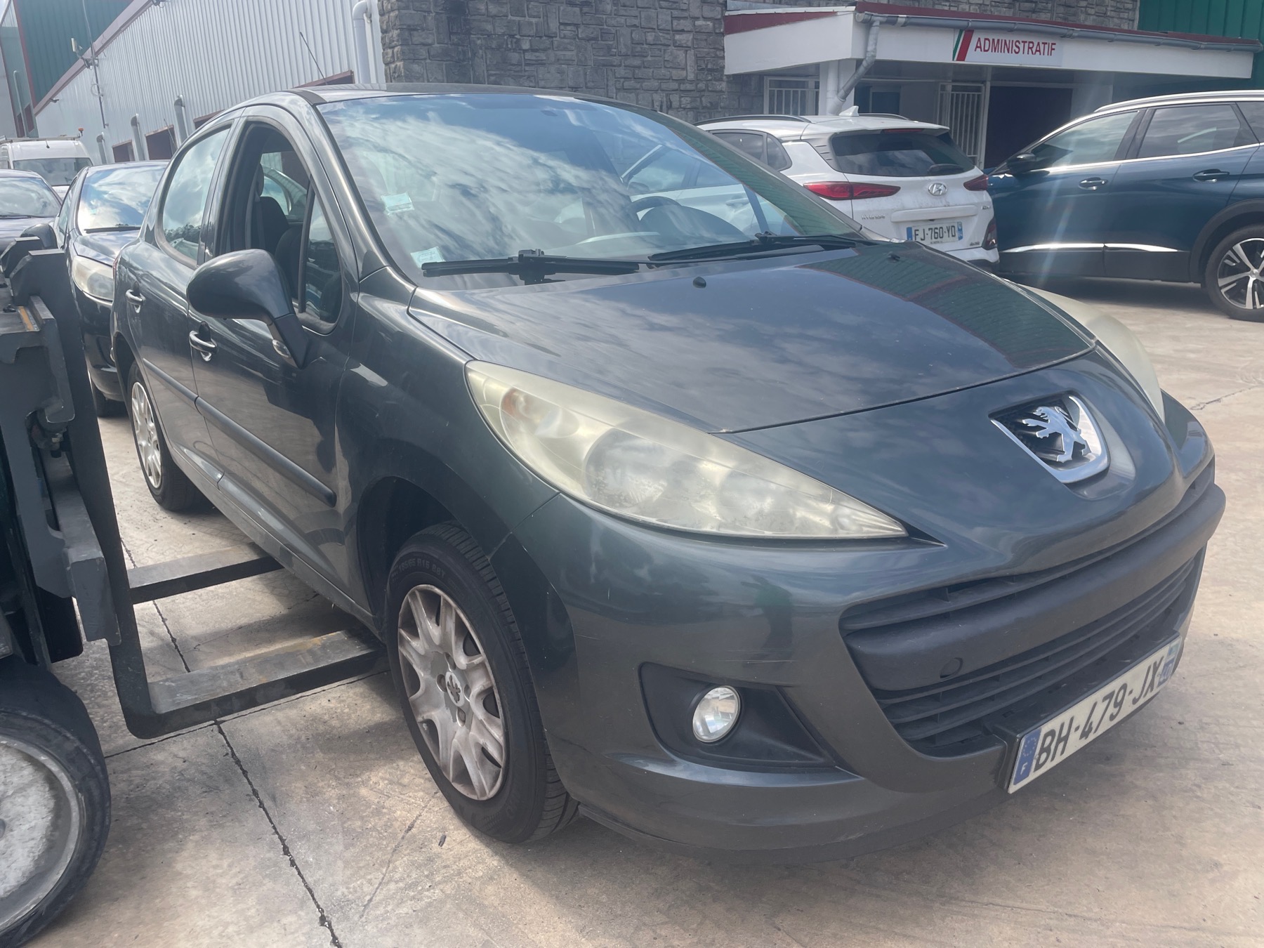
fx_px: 949
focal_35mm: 26
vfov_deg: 53.1
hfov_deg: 67.3
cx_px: 632
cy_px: 474
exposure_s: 1/1473
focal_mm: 4.2
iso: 32
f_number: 1.6
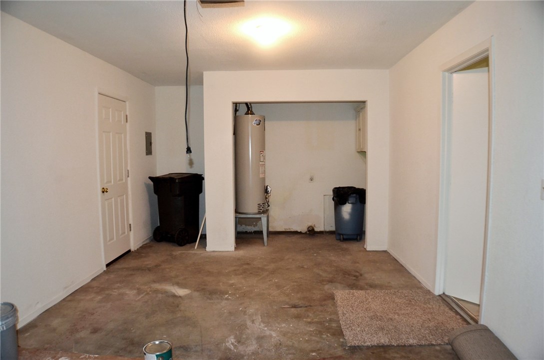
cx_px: 272
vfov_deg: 43.4
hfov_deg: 62.0
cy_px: 180
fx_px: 452
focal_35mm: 30
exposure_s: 1/60
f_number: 3.5
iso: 800
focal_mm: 20
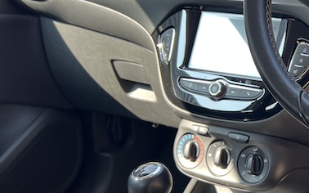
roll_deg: +2.2
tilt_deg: -13.9
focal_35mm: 73
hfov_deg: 25.9
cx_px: 348
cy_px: 79
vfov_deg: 17.8
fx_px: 615
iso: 40
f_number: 1.5
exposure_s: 1/121
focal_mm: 5.7
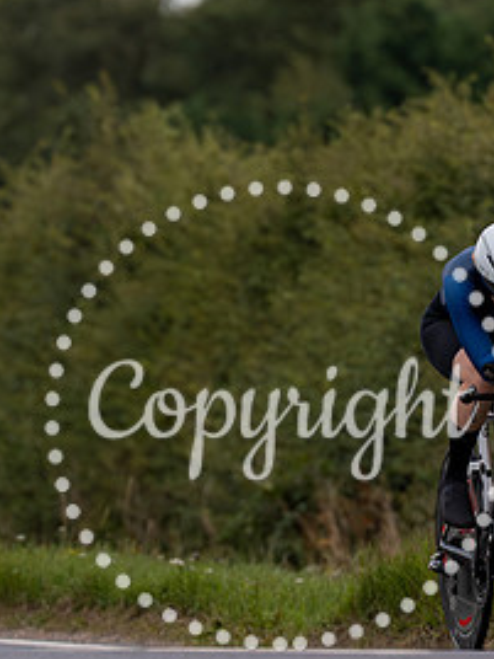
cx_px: 526
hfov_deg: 2.3
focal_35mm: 646
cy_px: 304
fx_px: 12292
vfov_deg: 3.1
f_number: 3.5
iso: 1600
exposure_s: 1/800
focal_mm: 200
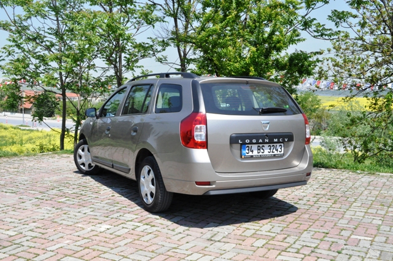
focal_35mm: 39
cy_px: 130
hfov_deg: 49.6
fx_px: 425
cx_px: 196
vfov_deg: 34.1
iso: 1250
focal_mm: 26
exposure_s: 1/640
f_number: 13
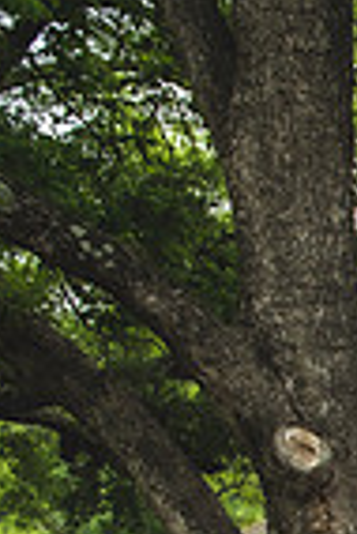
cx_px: 1003
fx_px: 1573
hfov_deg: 10.2
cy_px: 724
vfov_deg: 17.8
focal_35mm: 106
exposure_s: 1/200
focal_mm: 26
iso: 200
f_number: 5.6
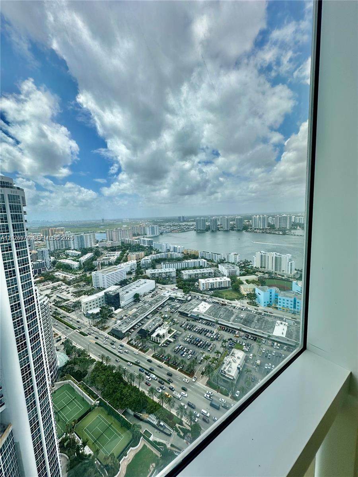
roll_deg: +2.7
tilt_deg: -6.5
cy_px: 238
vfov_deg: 102.1
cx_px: 179
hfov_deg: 85.7
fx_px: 193
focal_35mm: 14
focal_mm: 2.22
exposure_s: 1/1289
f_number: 2.2
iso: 40
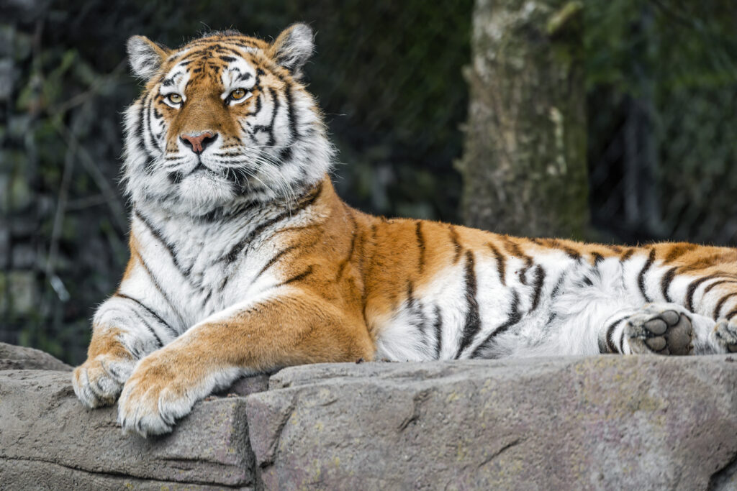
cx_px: 368
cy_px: 246
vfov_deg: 3.4
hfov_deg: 5.2
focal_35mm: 400
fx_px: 8189
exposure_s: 1/640
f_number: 5
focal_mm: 400
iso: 1400
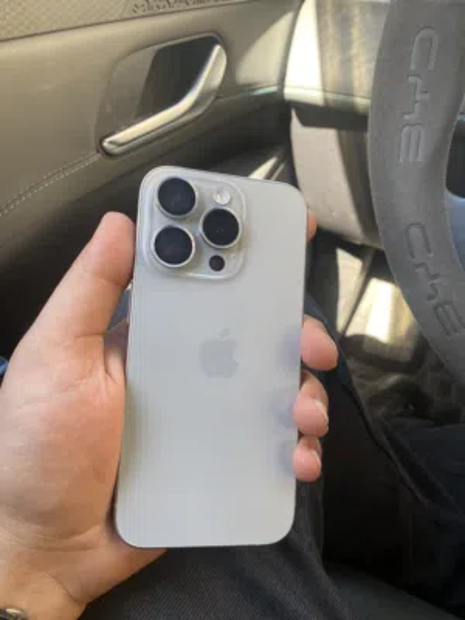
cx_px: 232
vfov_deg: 67.3
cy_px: 310
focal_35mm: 26
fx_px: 466
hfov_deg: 53.1
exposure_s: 1/121
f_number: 1.8
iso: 64
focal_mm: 4.25
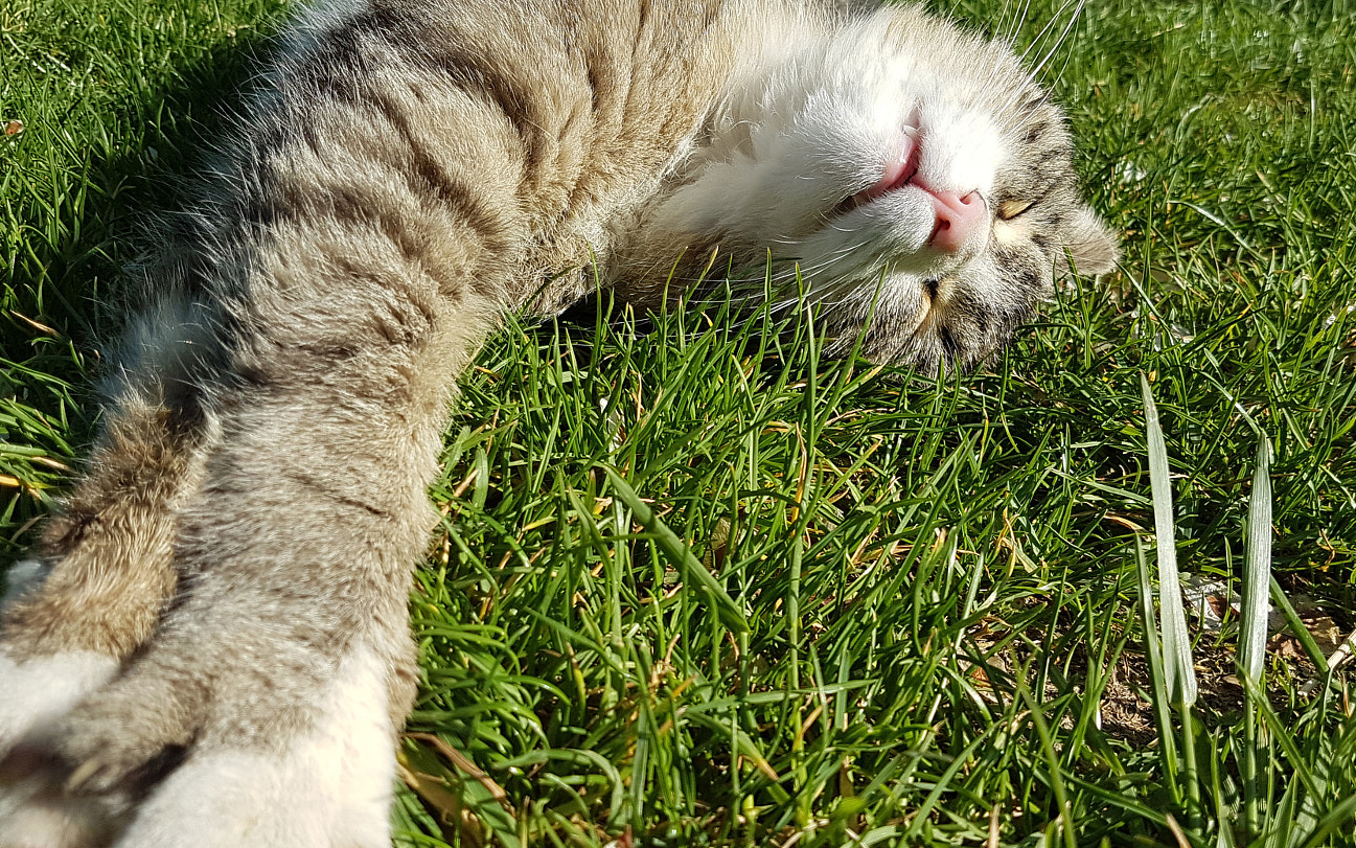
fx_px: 1257
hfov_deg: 56.7
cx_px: 687
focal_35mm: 34
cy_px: 397
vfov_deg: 37.3
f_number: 1.7
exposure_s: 1/1440
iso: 40
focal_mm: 4.2
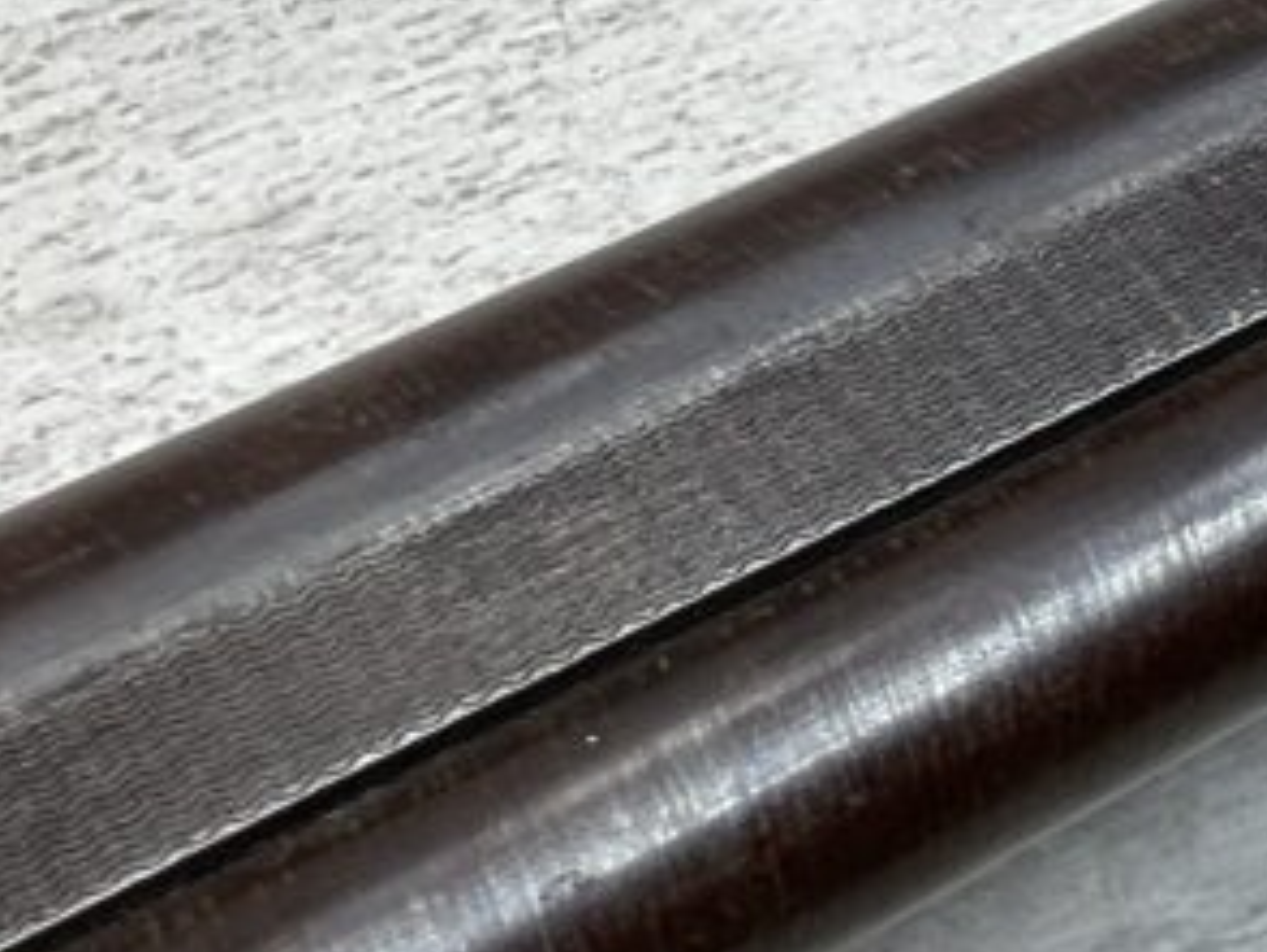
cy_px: 241
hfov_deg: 19.3
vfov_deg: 14.6
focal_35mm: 101
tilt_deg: -66.9
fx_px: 3700
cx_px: 883
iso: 16
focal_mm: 3
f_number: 1.8
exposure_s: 1/140
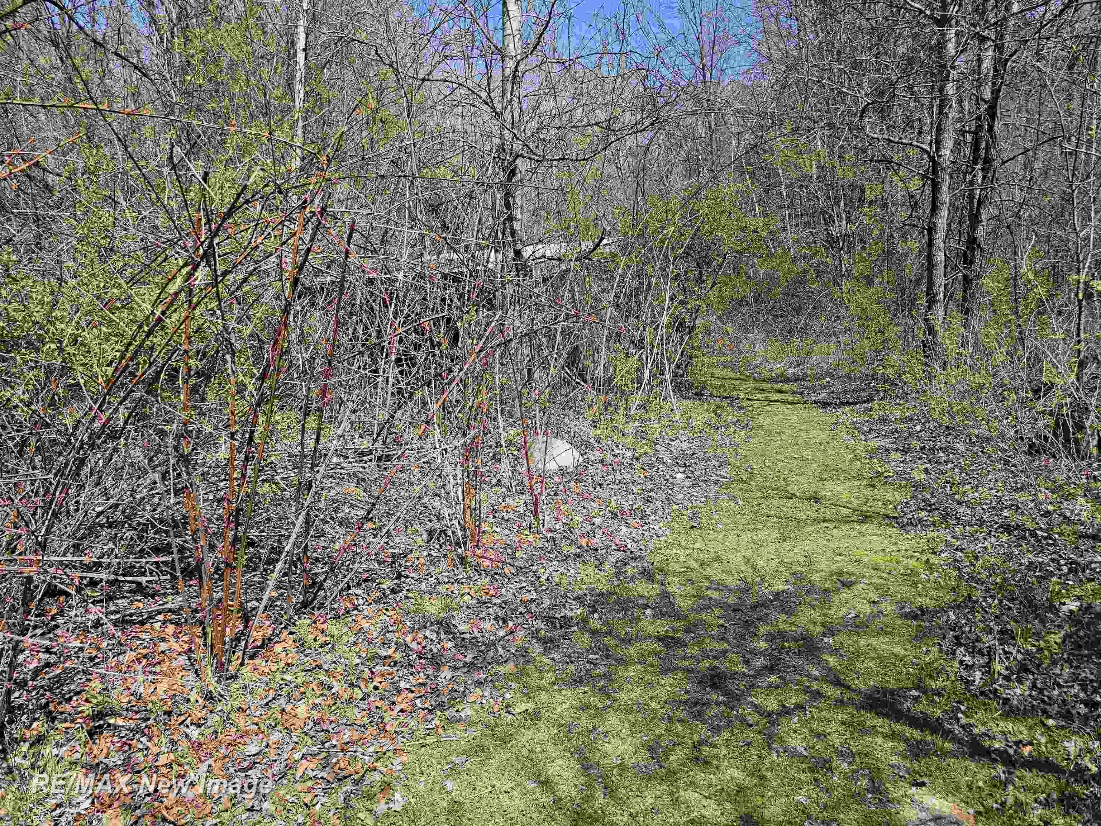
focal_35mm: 23
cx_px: 550
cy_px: 413
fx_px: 732
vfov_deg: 58.9
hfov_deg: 73.9
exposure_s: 1/480
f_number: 1.7
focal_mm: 6.3
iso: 10
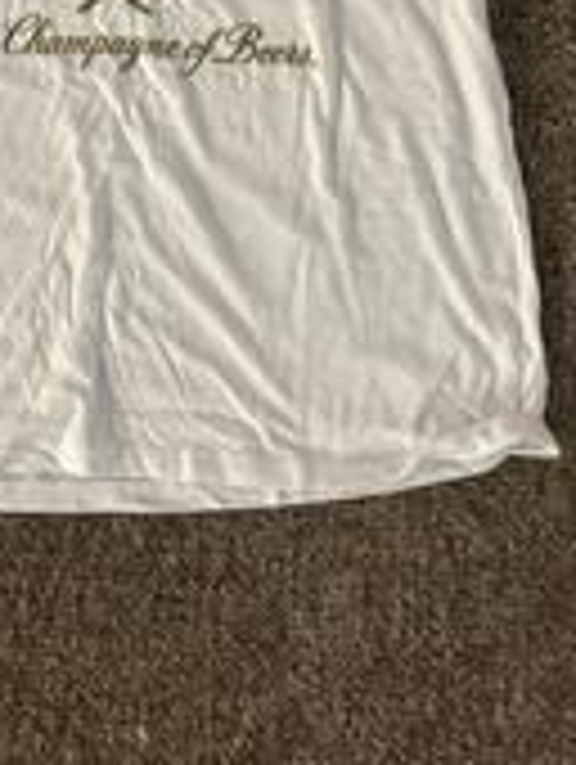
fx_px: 1284
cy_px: -27
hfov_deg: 24.8
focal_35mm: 58
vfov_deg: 30.5
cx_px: 108
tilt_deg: -87.0
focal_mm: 5.7
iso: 500
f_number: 1.5
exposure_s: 1/60
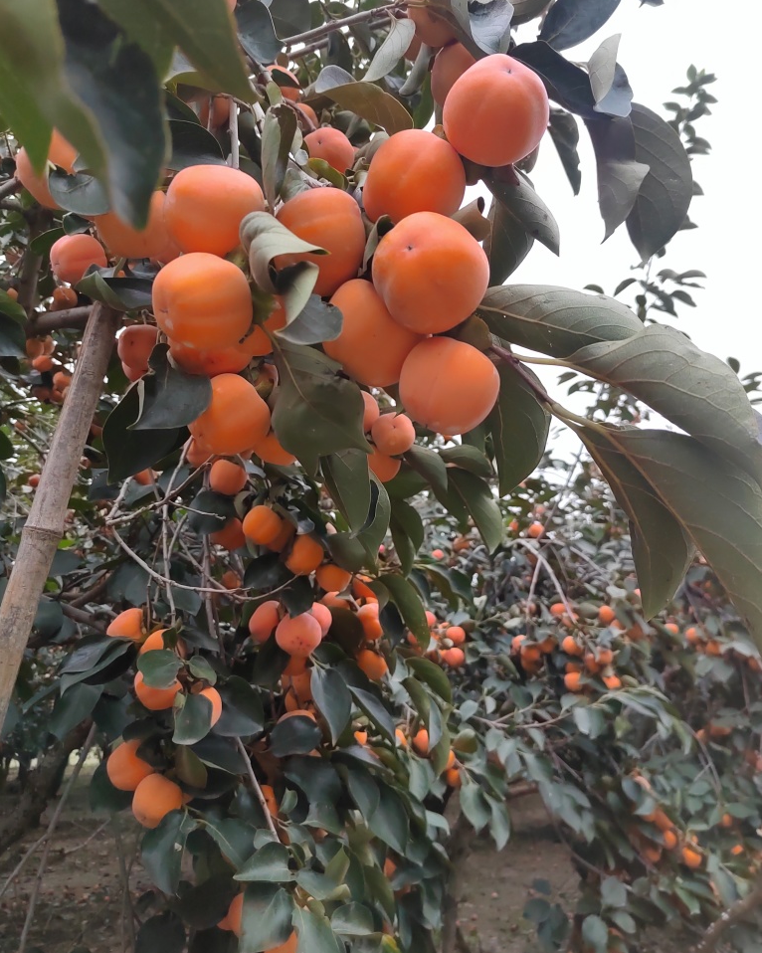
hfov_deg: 56.8
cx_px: 380
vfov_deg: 68.0
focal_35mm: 25
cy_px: 432
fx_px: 705
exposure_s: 1/100
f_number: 1.9
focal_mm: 5.52
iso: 609
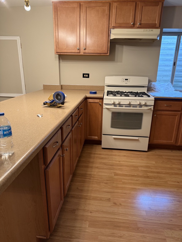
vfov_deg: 71.6
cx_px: 91
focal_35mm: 24
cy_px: 121
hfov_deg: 56.8
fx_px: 168
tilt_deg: -16.7
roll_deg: -1.7
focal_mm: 6.76
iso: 200
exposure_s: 1/60
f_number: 1.78
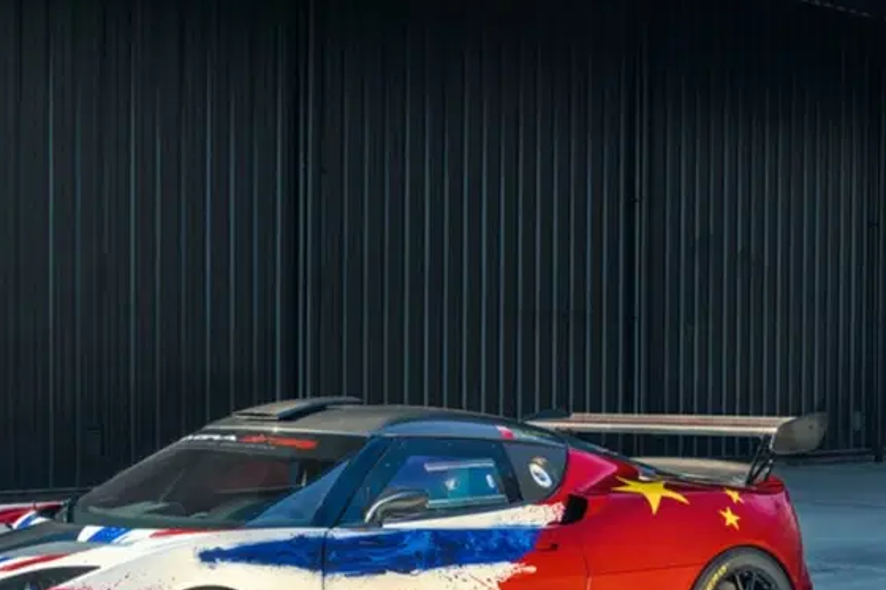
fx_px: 1845
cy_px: 392
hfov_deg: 26.1
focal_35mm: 75
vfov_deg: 18.1
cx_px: 93
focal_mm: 35
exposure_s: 1/40
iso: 200
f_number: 7.1
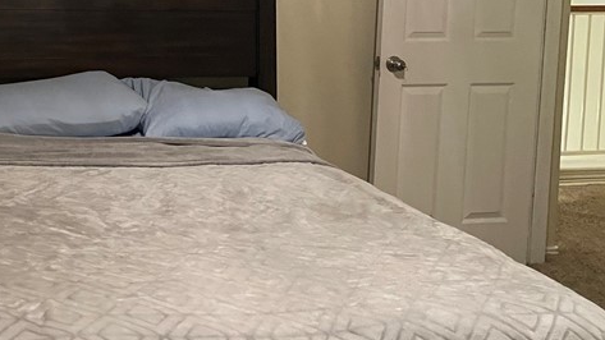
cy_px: 13
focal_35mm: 59
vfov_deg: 19.9
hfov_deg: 33.5
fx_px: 946
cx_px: 55
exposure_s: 1/30
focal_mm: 5.1
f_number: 1.6
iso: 800
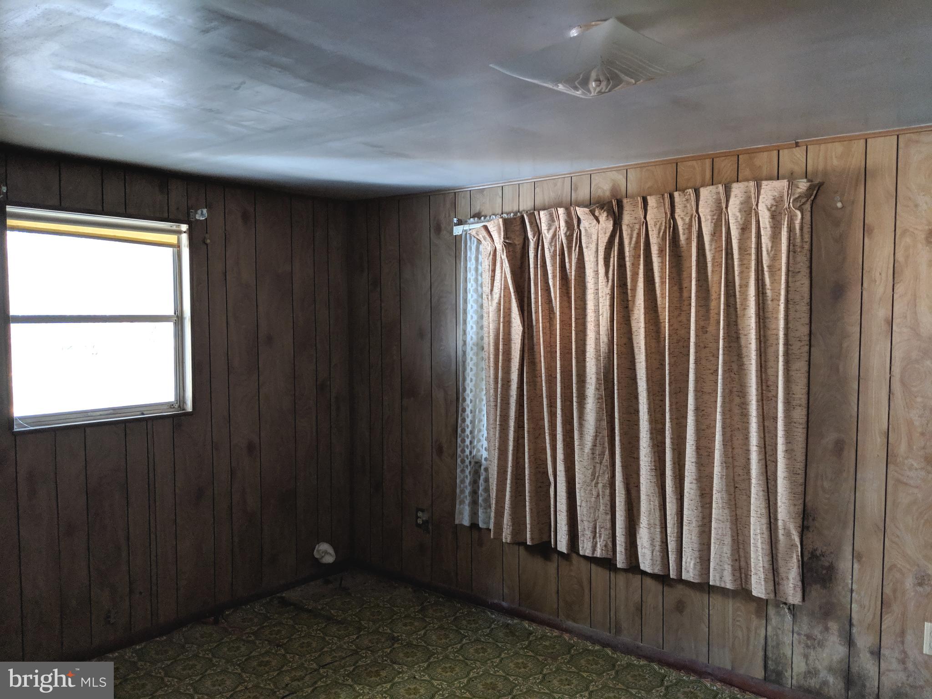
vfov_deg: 51.4
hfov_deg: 65.3
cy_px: 350
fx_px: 727
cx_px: 466
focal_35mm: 27
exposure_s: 1/60
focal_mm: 4.44
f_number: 1.8
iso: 301
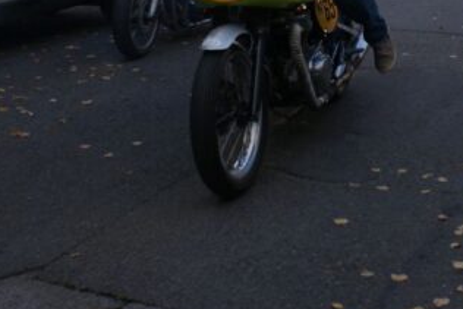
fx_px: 939
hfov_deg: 27.6
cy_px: -51
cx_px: 274
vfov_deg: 17.9
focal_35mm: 73
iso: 200
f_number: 8
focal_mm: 20
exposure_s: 1/160
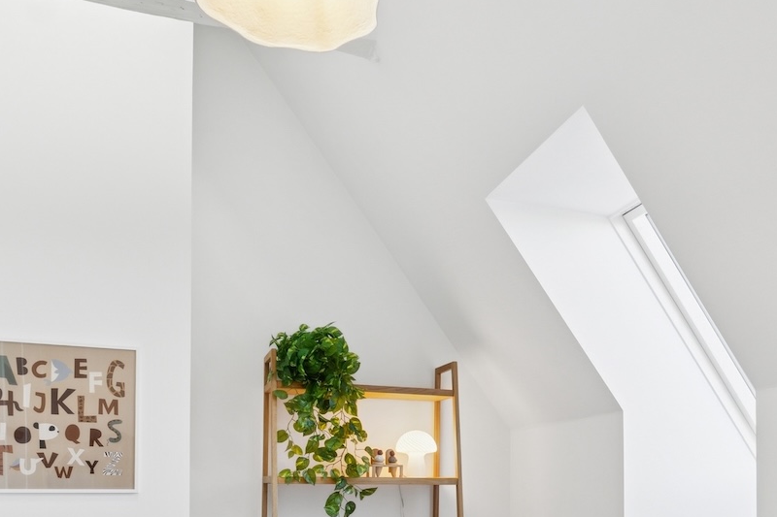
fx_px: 801
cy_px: 475
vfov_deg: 33.7
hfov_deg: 51.1
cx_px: 498
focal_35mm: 37
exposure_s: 1/15
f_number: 8
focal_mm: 11
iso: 200
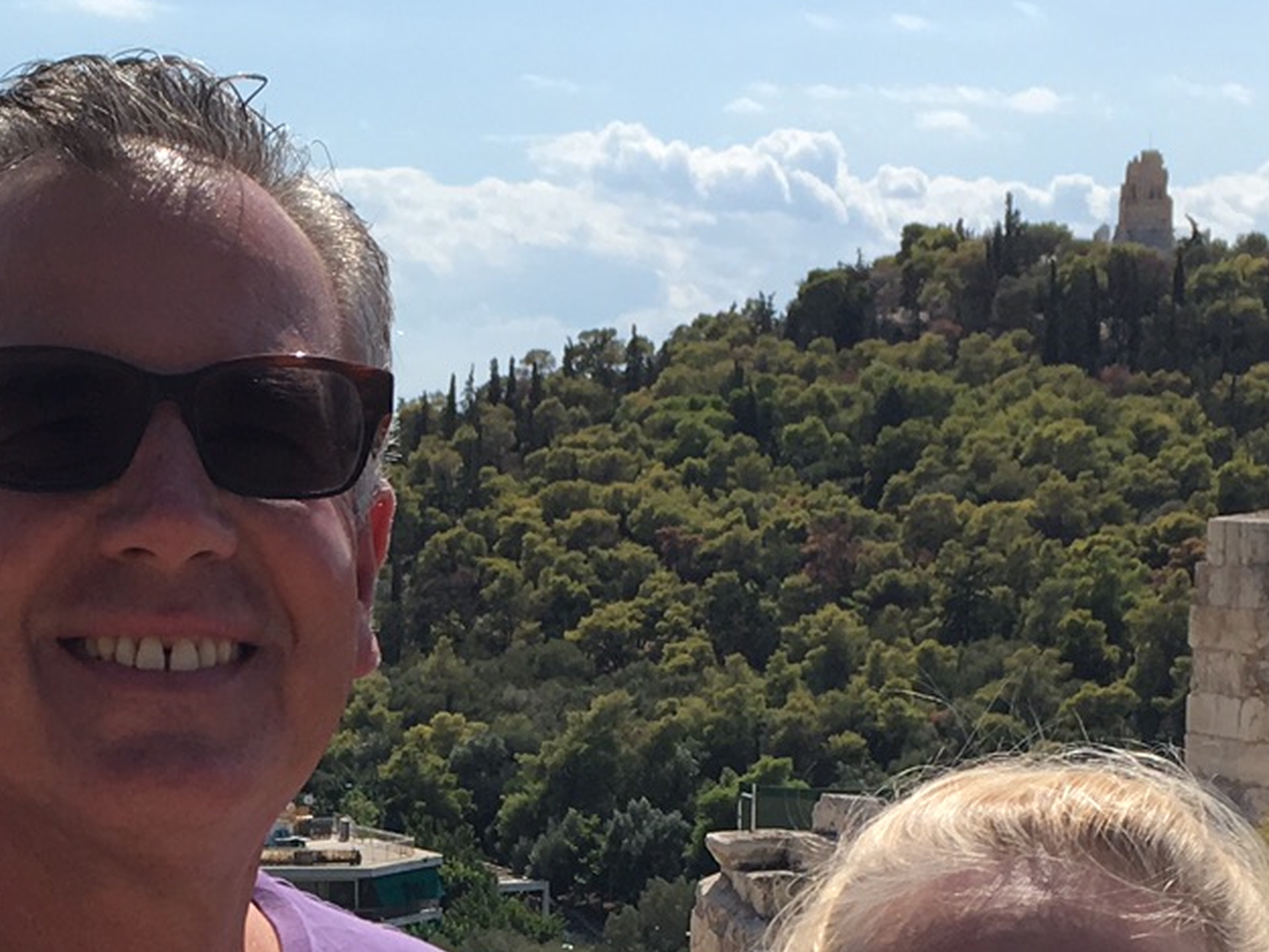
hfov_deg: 20.5
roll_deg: +1.2
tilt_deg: -11.1
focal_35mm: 95
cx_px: 313
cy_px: 1171
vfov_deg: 15.0
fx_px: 3483
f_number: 2.2
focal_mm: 4.15
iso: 25
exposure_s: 1/1832
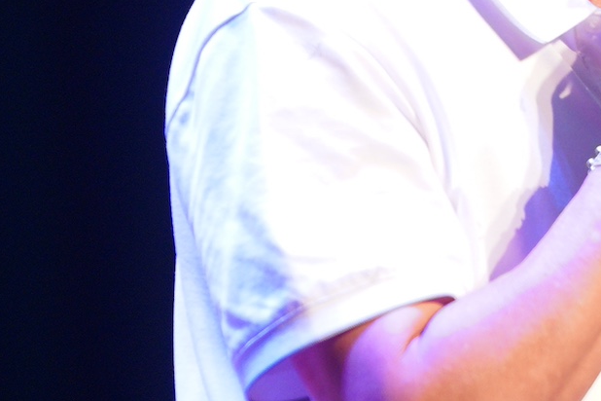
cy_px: 134
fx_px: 15291
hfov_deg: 2.3
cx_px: 601
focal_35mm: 916
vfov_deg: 1.5
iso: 1000
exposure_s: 1/200
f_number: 2.8
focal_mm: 194
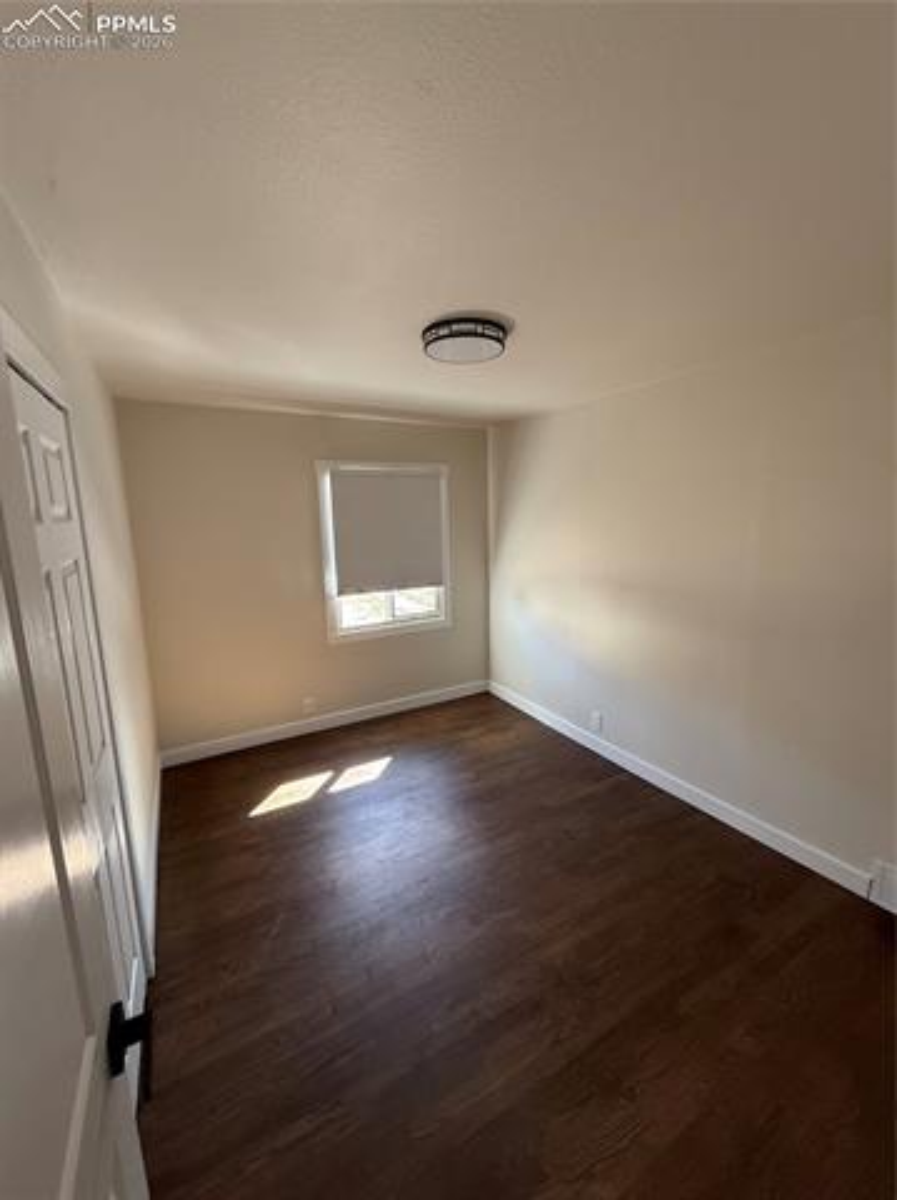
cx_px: 448
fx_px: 485
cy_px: 600
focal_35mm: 14
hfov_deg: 85.6
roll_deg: +2.1
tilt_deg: -10.3
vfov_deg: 102.1
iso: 250
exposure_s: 1/99
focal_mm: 2.22
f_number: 2.2
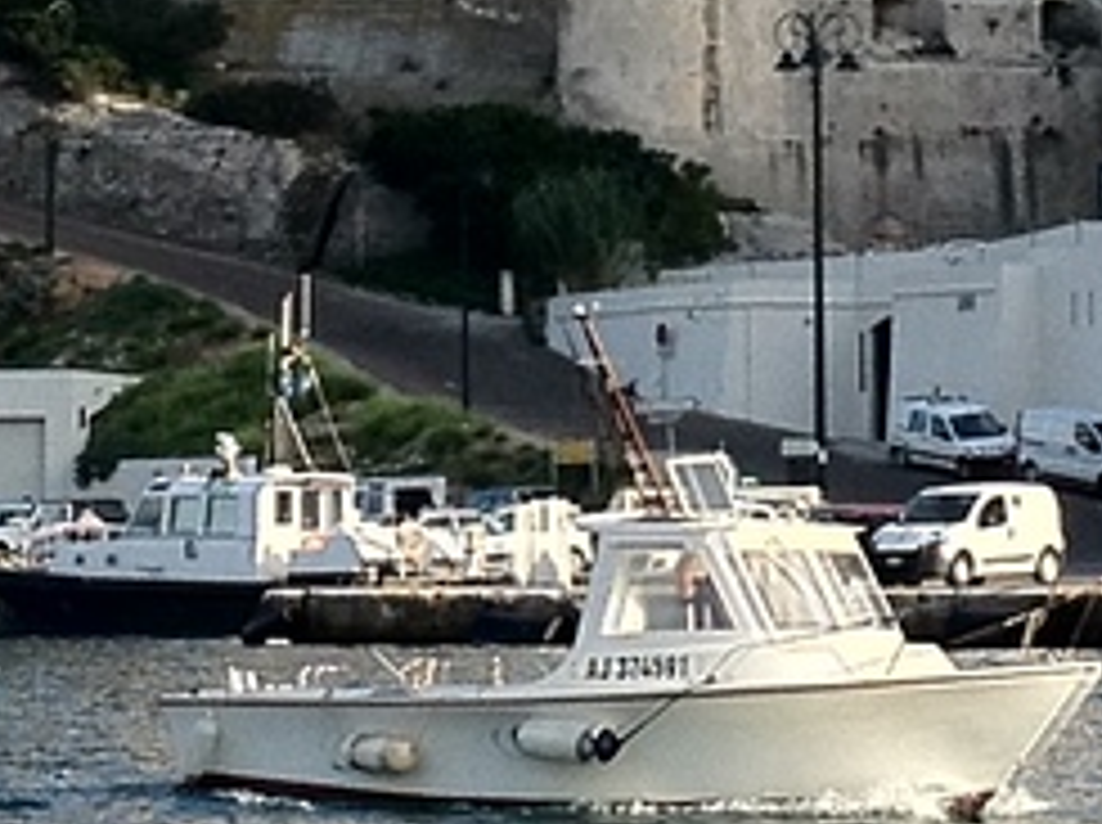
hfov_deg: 8.7
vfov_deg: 6.4
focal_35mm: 229
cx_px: 657
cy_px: -59
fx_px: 7280
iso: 64
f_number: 2.4
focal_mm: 4.28
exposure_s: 1/789
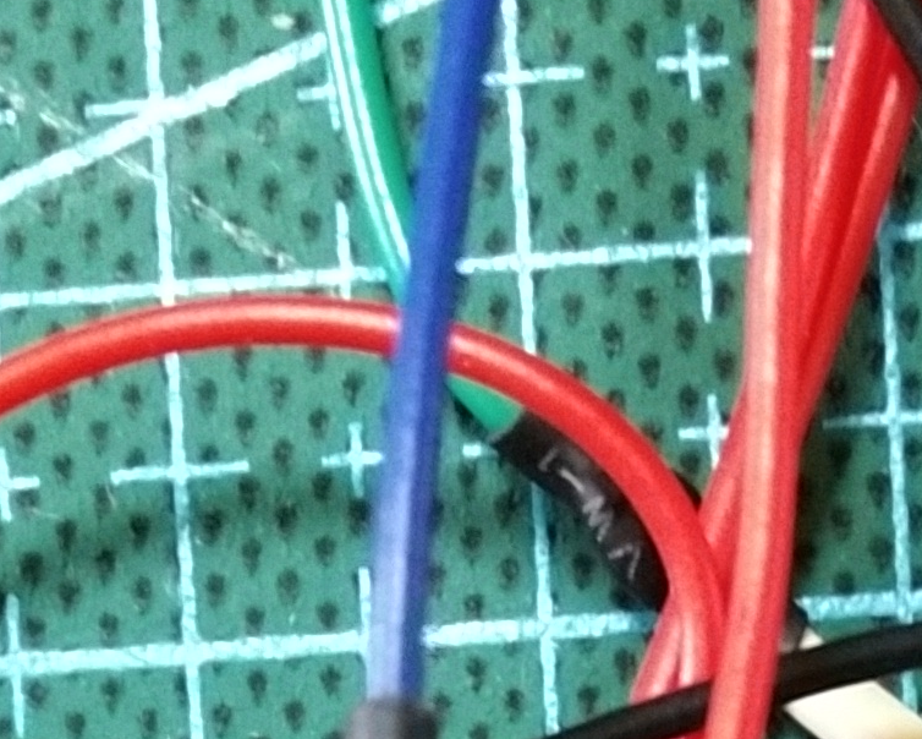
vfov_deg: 9.1
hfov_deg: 12.4
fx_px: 4232
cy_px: 1665
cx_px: 599
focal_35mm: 155
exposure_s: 1/20
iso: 1139
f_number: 2
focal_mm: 3.44
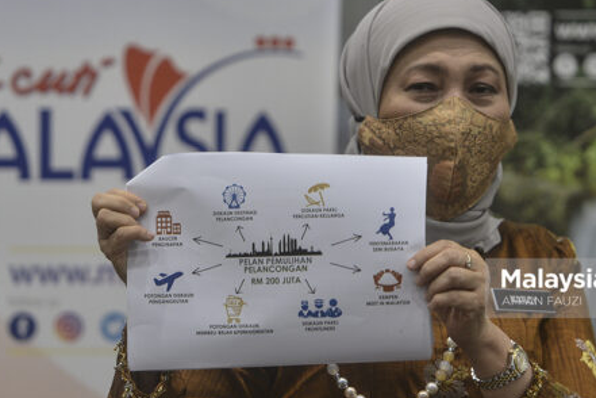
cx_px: 357
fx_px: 4470
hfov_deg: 7.6
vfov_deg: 5.1
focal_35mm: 270
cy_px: 135
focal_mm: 175
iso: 800
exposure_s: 1/320
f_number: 2.8
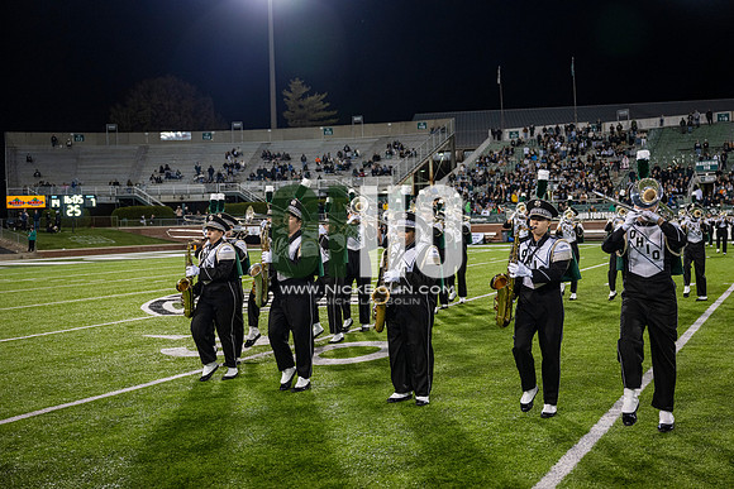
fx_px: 816
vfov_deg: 33.4
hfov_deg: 48.4
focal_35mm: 40
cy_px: 244
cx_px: 367
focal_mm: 40
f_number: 3.2
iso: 1250
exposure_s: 1/500
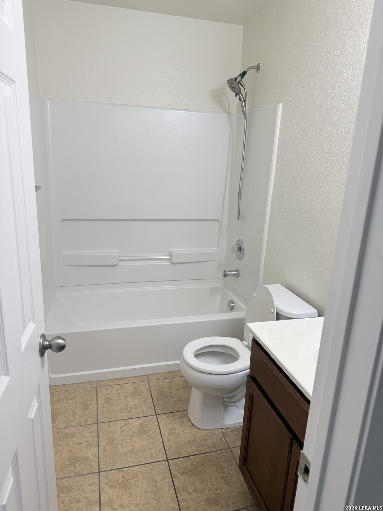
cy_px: 256
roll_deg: -3.7
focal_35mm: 24
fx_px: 354
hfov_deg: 56.8
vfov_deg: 71.6
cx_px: 192
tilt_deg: -13.4
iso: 100
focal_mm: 6.76
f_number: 1.78
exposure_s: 1/120
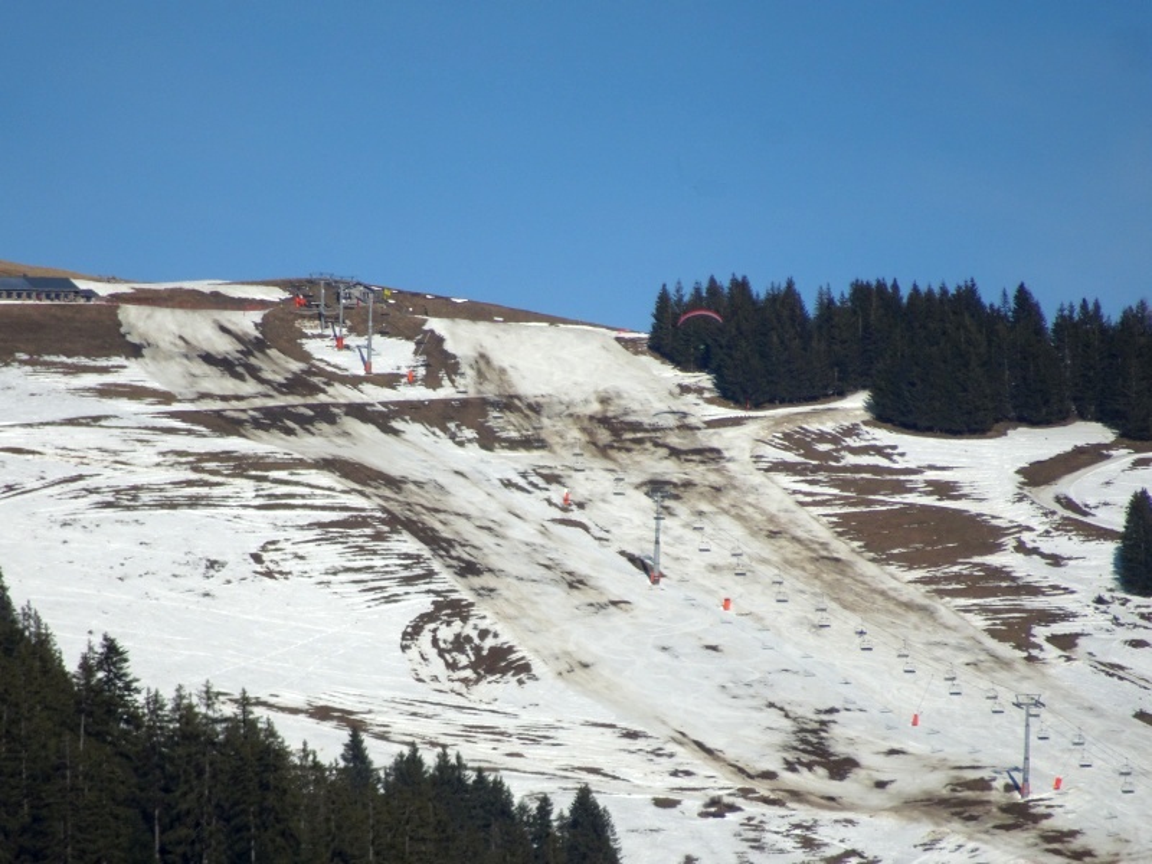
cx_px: 576
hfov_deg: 2.8
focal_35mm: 720
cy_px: 432
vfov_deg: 2.1
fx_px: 23961
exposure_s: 1/800
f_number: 6.4
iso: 80
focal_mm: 123
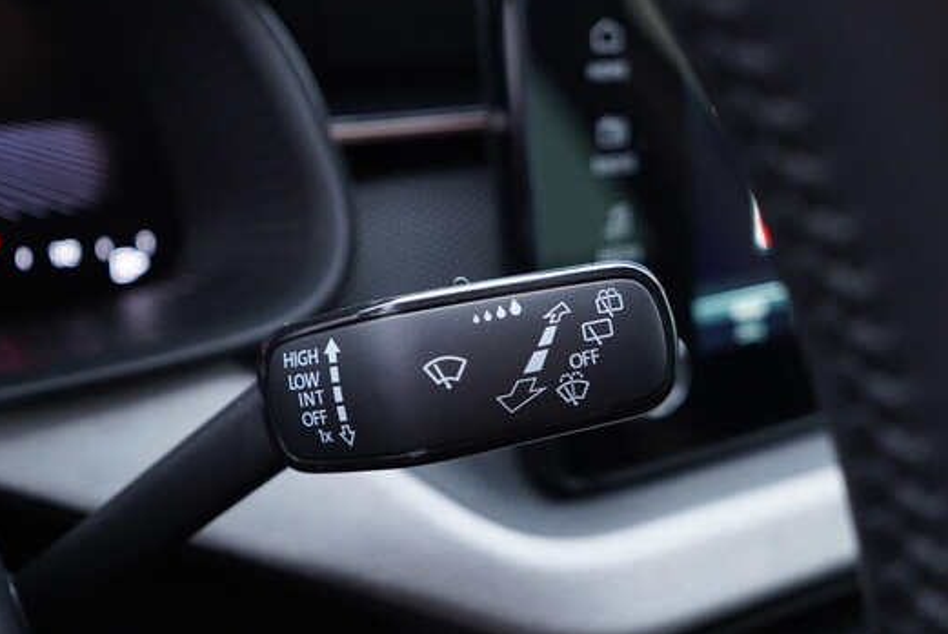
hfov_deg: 50.7
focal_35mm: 38
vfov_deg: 35.1
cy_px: 320
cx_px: 464
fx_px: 1001
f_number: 2.8
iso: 400
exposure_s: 1/40
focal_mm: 24
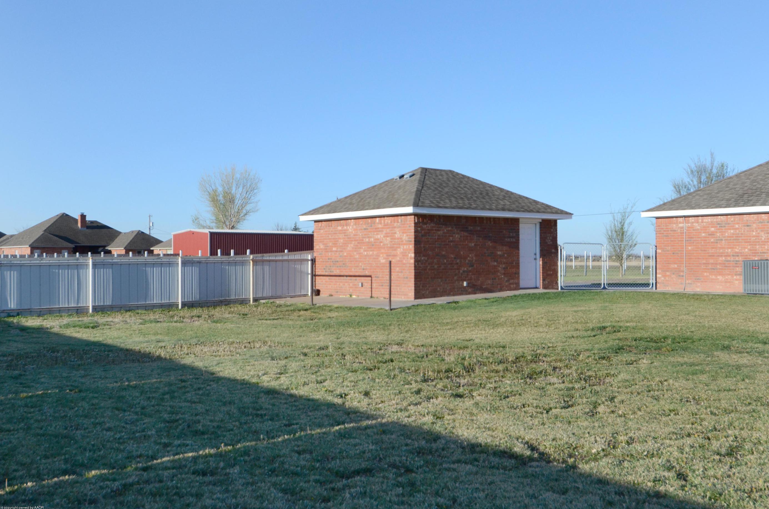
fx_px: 831
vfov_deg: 34.1
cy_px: 249
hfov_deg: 49.6
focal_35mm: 39
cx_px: 408
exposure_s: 1/1600
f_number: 8
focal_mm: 24
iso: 800
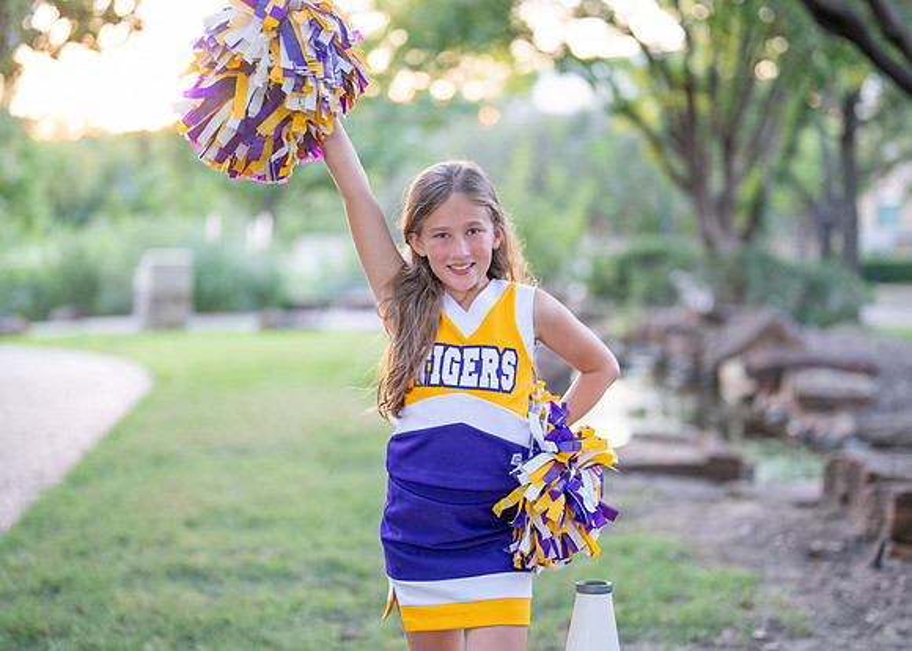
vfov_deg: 23.8
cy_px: 326
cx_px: 469
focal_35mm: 60
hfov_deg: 33.0
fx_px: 1541
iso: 1600
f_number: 1.2
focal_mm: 50
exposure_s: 1/640
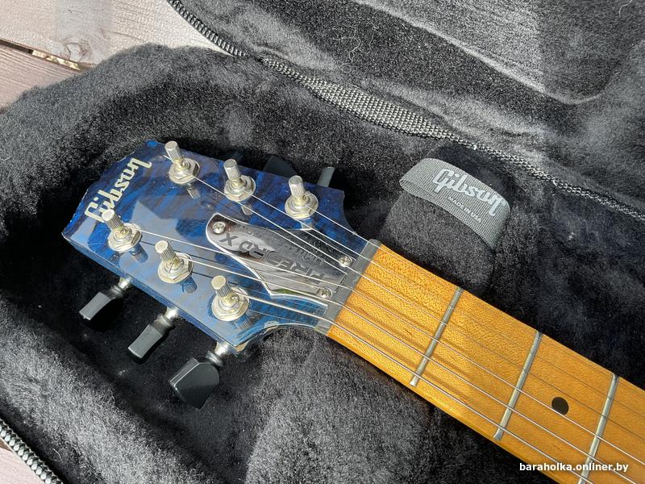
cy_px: 242
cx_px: 322
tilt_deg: -73.4
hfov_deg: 61.7
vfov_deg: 48.2
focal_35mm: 29
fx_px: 540
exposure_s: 1/158
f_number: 1.8
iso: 16
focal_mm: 3
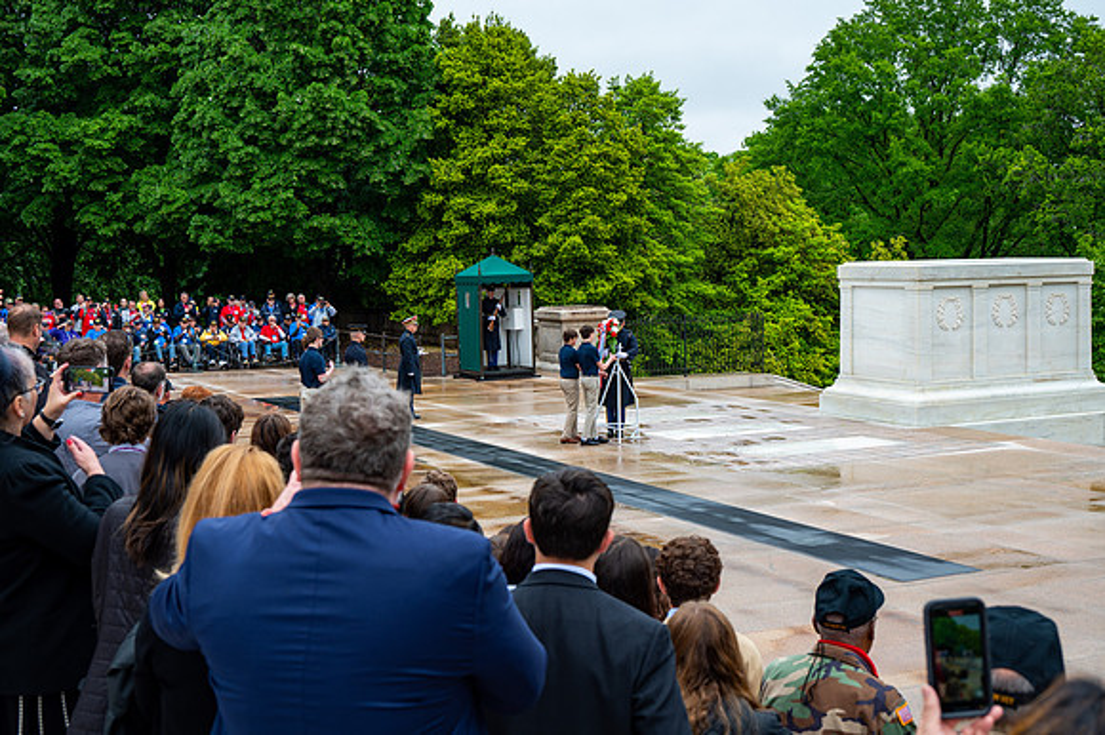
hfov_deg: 41.3
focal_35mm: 48
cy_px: 352
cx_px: 544
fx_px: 1466
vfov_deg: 28.2
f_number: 6.3
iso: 110
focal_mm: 45
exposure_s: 1/100
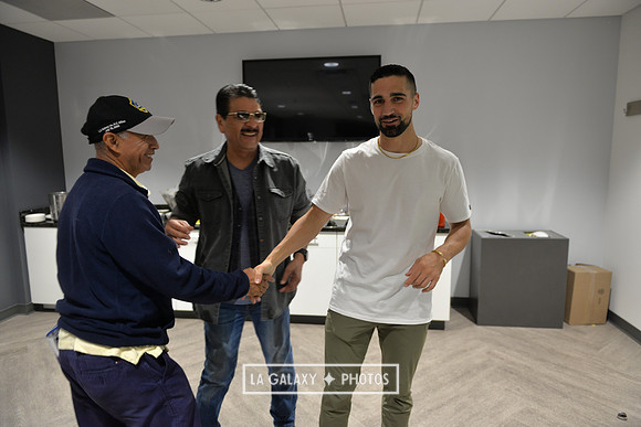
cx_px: 320
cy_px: 214
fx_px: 427
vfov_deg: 53.2
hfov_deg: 73.7
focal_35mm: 24
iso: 800
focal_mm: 24
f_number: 2.8
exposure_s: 1/60
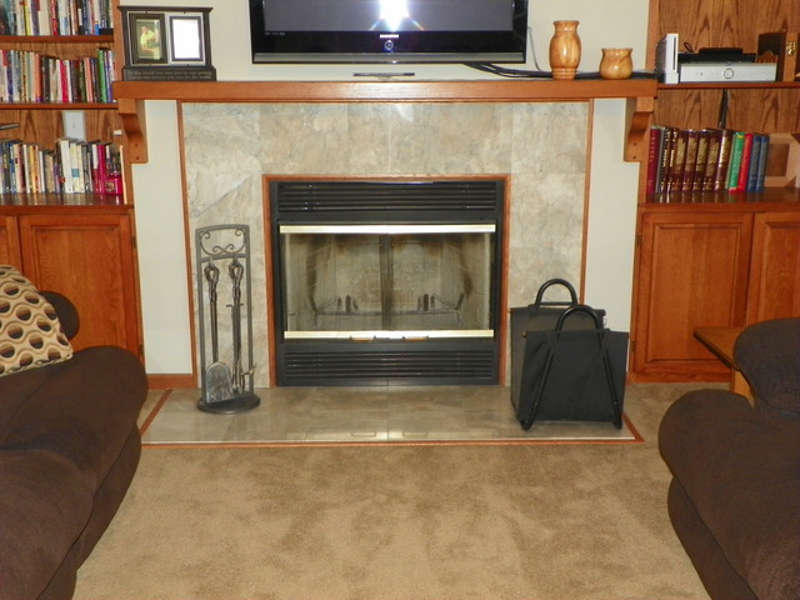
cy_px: 300
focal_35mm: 43
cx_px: 400
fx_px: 994
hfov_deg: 43.9
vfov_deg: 33.6
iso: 200
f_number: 3.2
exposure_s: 1/40
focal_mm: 7.6
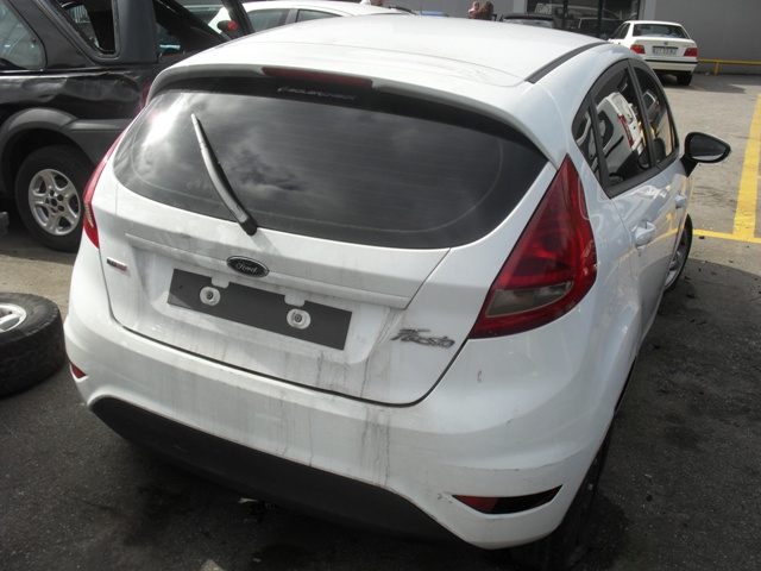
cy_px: 286
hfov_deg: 52.6
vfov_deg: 40.7
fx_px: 769
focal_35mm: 35
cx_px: 380
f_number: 8.4
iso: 100
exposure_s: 1/180
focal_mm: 6.3
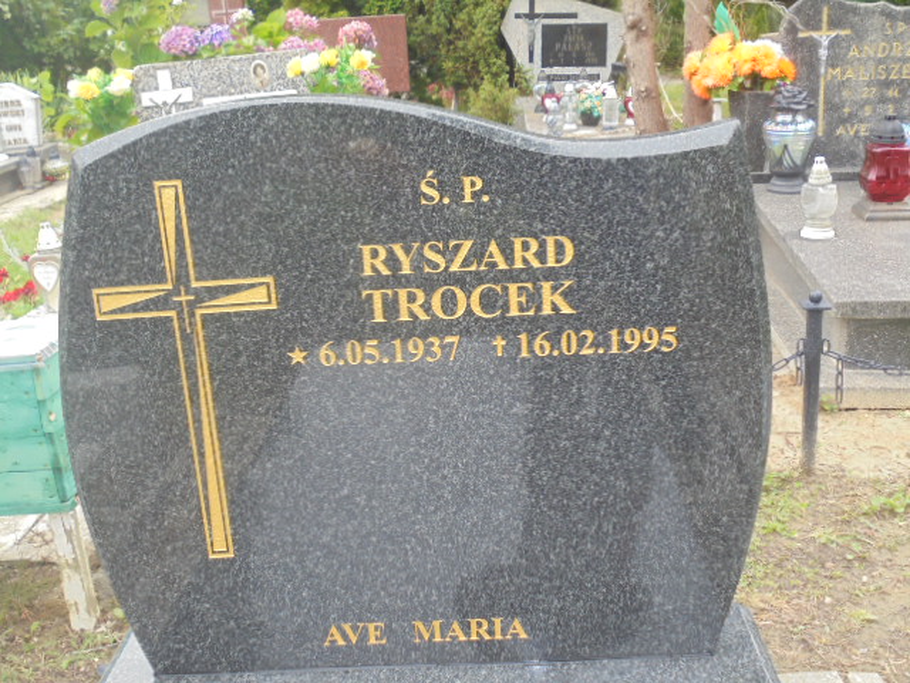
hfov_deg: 43.9
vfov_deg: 33.6
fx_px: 1130
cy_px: 342
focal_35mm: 43
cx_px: 455
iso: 100
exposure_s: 1/30
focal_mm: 7.8
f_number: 4.5
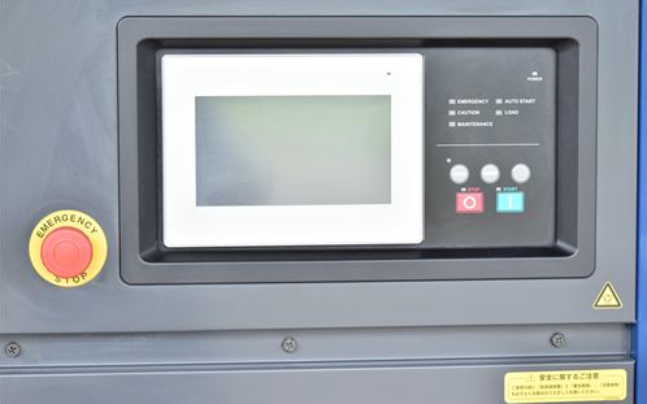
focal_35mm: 85
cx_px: 324
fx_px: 1490
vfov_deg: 15.4
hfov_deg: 24.5
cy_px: 196
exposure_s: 1/640
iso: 1250
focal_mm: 55
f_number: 6.3
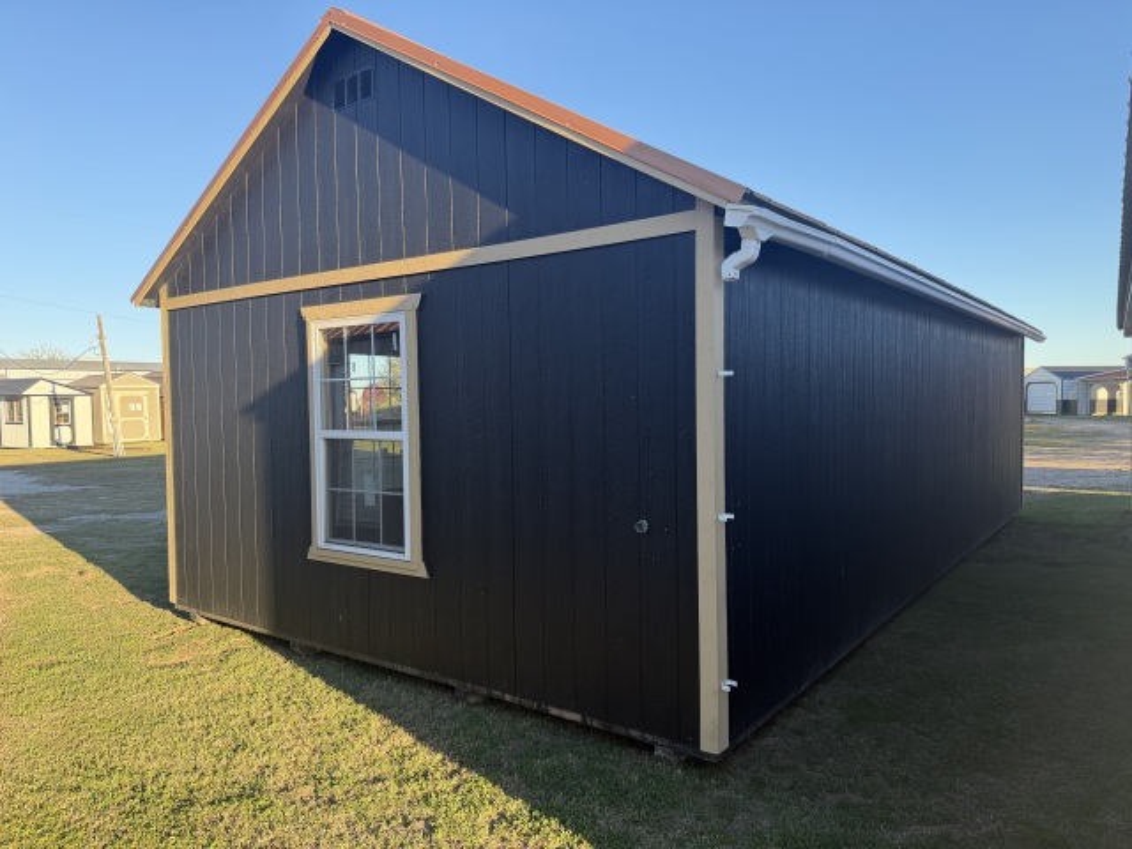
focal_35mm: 24
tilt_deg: -0.9
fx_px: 785
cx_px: 566
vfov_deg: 56.8
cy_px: 424
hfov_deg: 71.6
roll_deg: +2.2
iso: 100
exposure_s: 1/1314
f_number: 1.78
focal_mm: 6.76
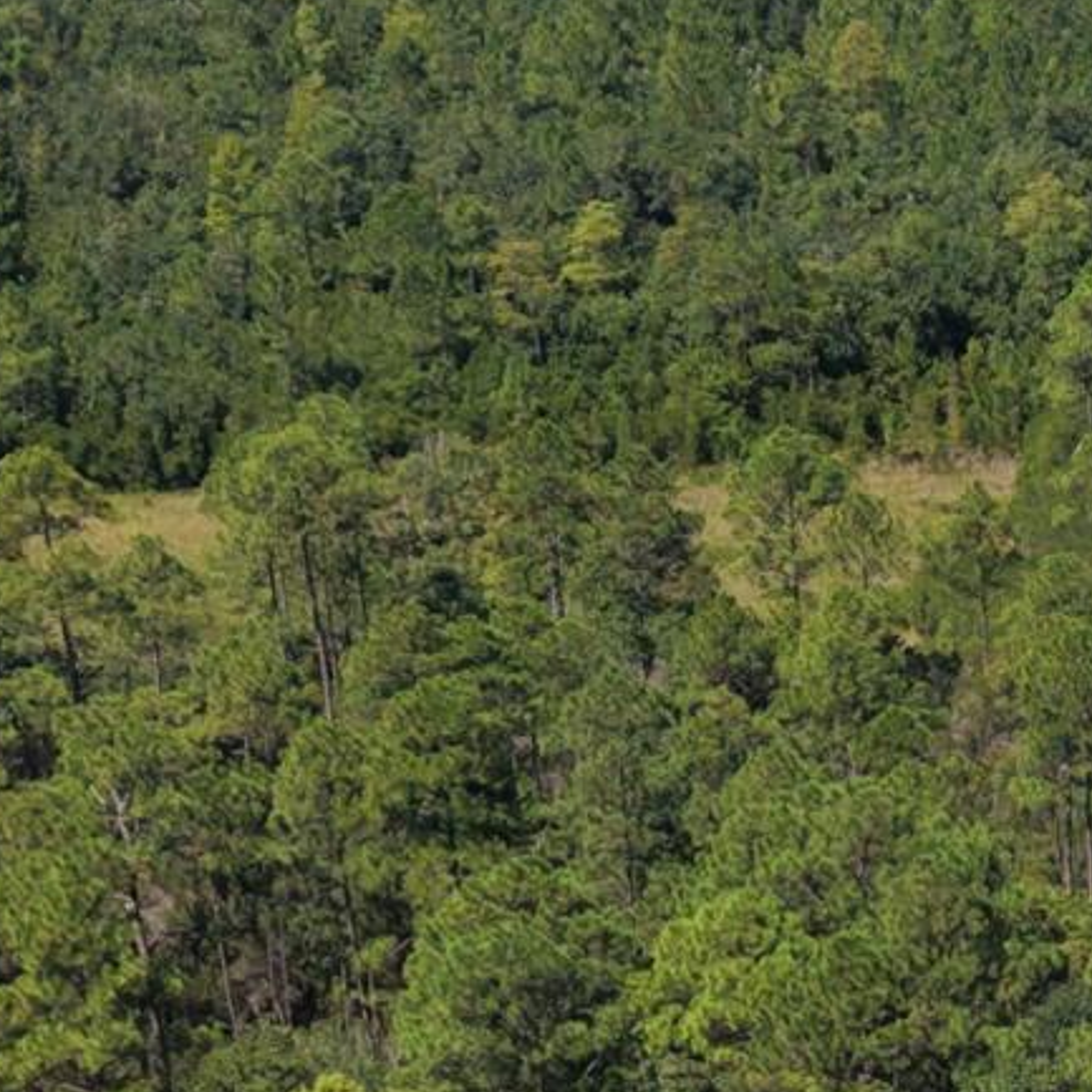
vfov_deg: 11.5
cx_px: 1485
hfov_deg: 11.5
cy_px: 1516
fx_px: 5246
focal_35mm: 147
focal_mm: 8.67
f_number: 1.8
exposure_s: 1/4000
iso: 200
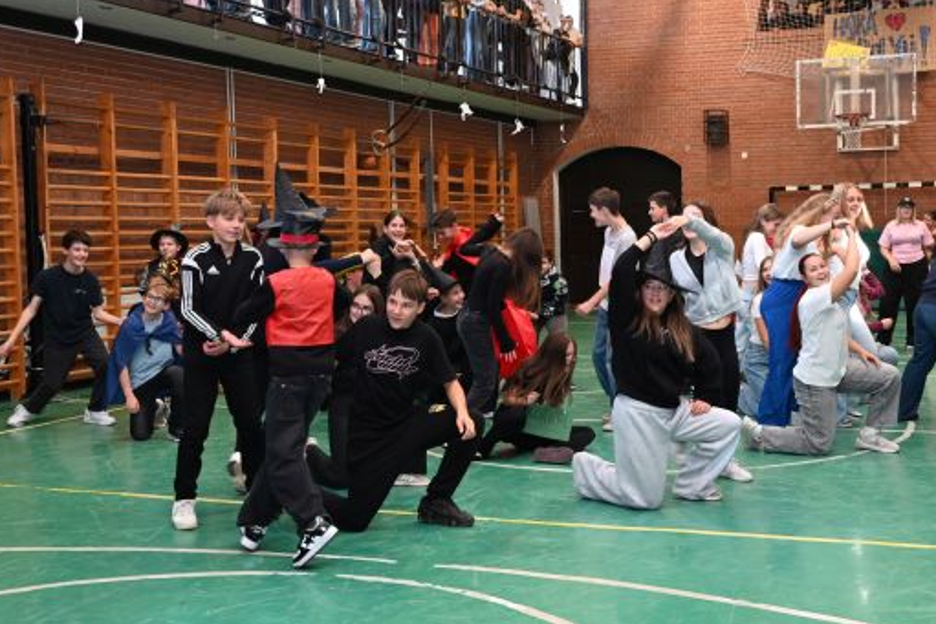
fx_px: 1222
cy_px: 302
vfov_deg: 28.7
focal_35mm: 47
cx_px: 617
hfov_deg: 41.4
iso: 1600
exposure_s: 1/125
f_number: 5.6
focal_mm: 30
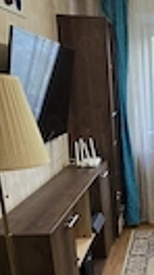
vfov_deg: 46.1
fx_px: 313
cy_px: 198
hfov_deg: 23.5
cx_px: 214
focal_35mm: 43
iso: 250
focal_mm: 2.2
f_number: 2.2
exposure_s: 1/50
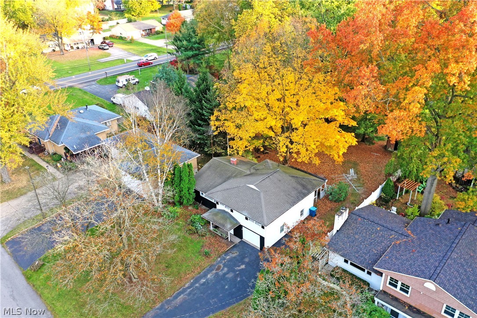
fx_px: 371
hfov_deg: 65.5
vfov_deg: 46.4
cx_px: 238
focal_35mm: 28
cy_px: 159
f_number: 4
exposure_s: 1/80
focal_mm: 10.26
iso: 100
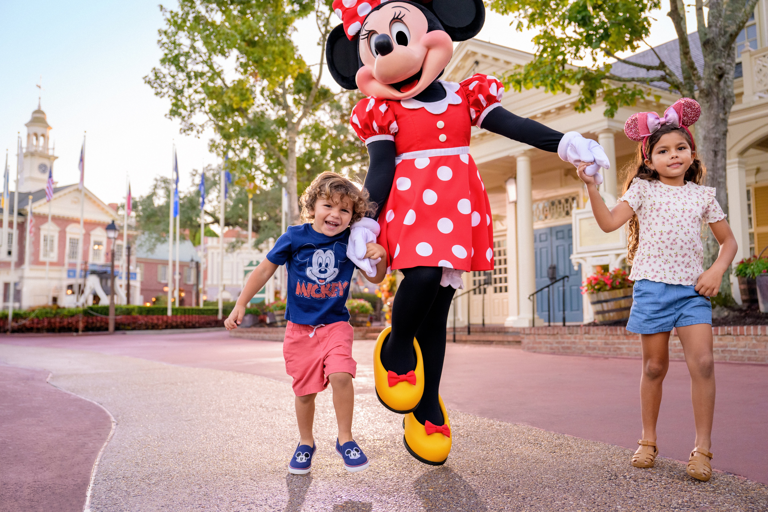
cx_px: 384
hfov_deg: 55.8
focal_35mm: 34
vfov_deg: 38.9
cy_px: 256
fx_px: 725
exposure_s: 1/640
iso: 1600
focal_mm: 34
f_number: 3.5
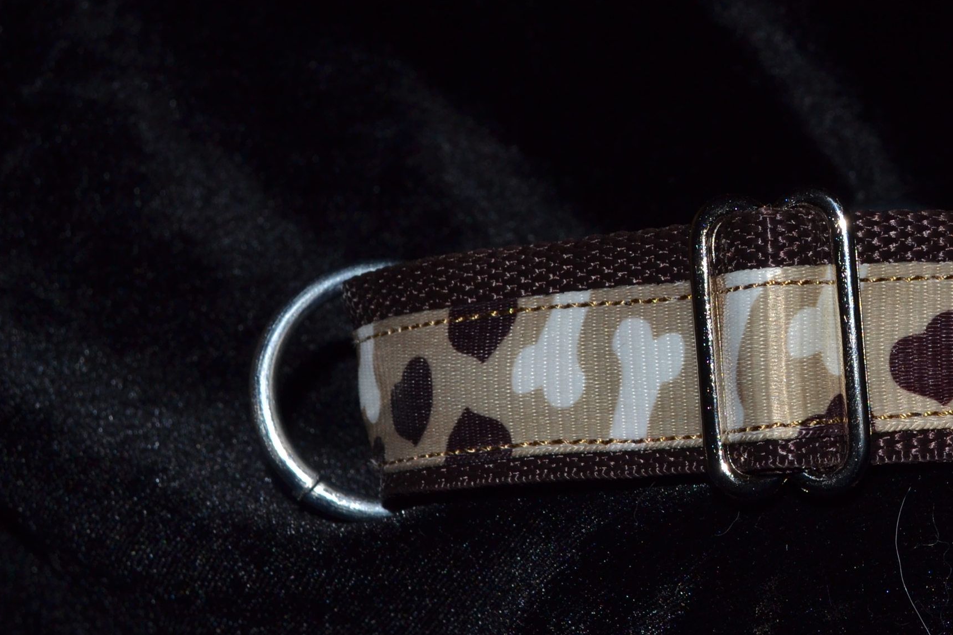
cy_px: 255
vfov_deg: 15.0
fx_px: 2409
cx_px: 944
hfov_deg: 21.6
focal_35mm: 91
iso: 100
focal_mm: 30
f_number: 8
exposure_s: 1/60
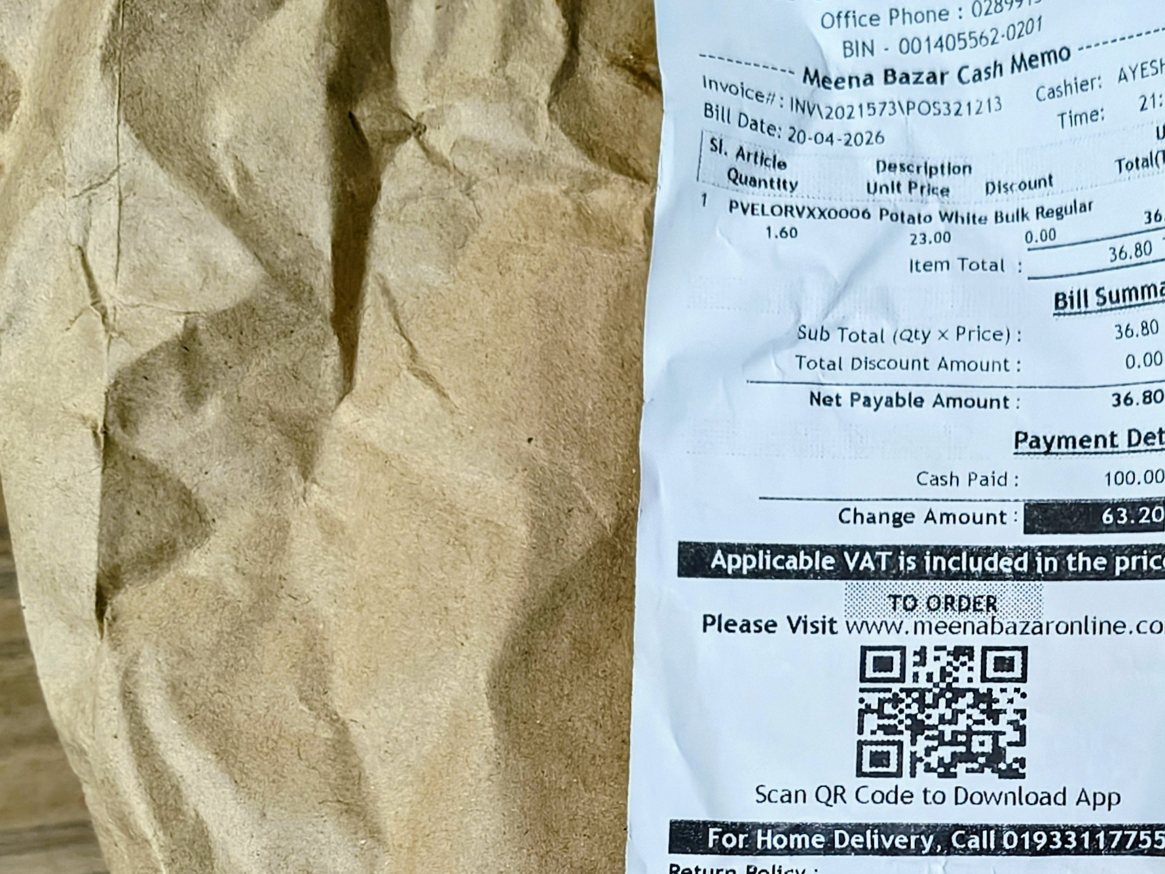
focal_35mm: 55
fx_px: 1851
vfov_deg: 25.7
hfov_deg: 33.5
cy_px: 793
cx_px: 992
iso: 1489
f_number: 1.8
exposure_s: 1/50
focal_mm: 5.56
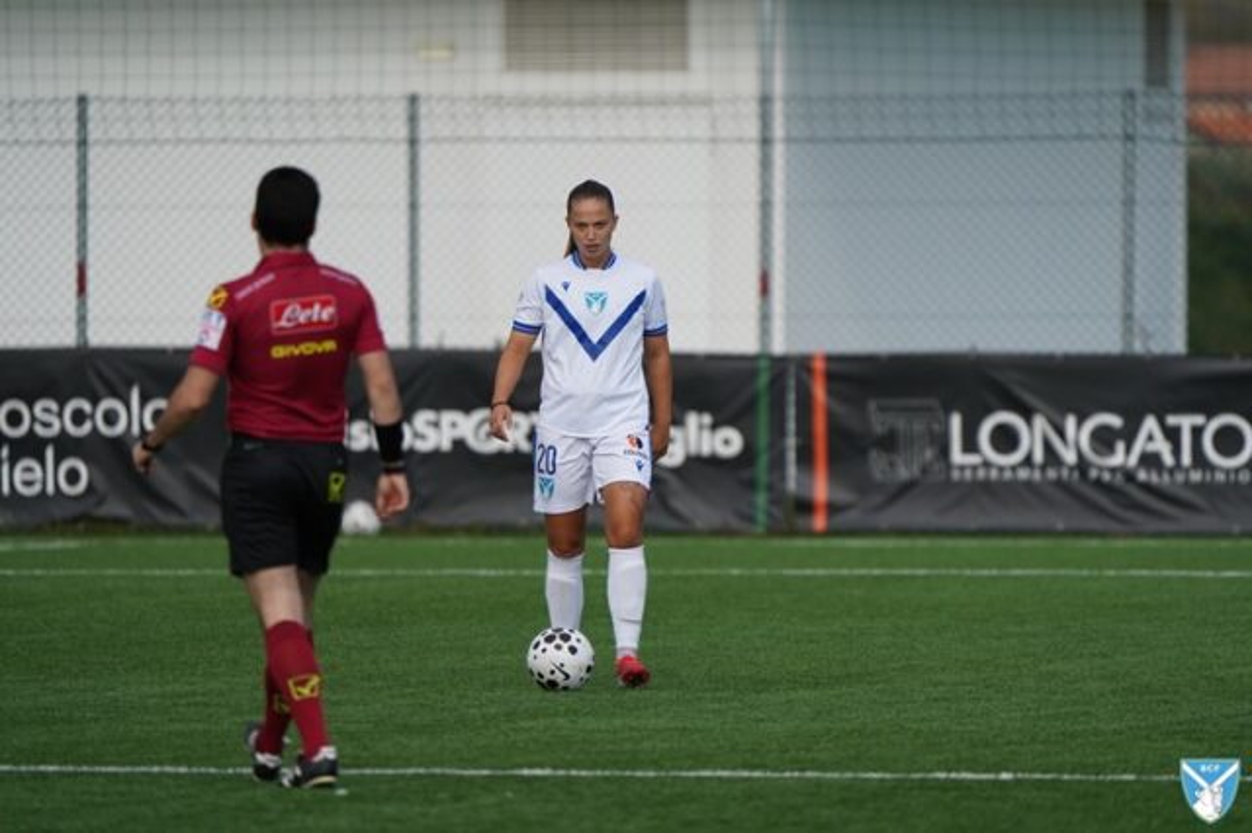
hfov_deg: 3.4
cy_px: 416
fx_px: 20855
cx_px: 626
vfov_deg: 2.3
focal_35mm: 600
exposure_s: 1/2000
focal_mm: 600
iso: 500
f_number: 6.3
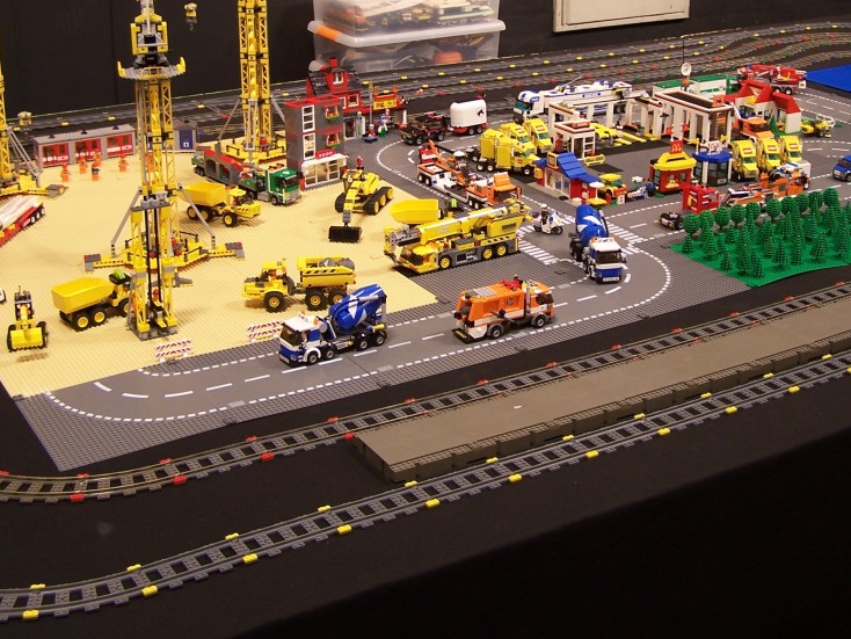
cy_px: 198
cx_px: 483
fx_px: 1303
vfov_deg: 27.3
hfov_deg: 36.1
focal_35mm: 53
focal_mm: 6.3
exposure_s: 1/2
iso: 80
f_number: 2.8
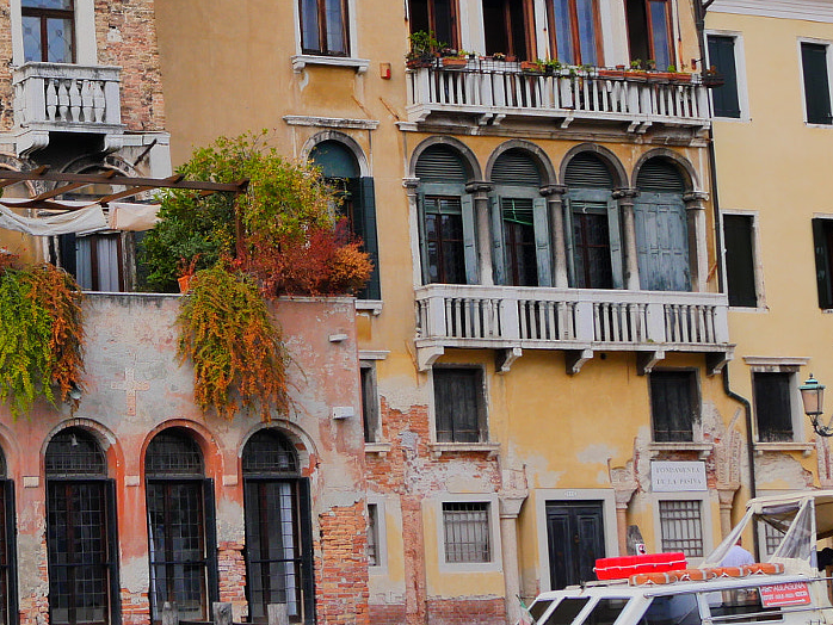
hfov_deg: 17.5
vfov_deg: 13.4
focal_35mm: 110
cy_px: 80
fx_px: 2648
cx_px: 1
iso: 800
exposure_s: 1/400
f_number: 8
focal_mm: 24
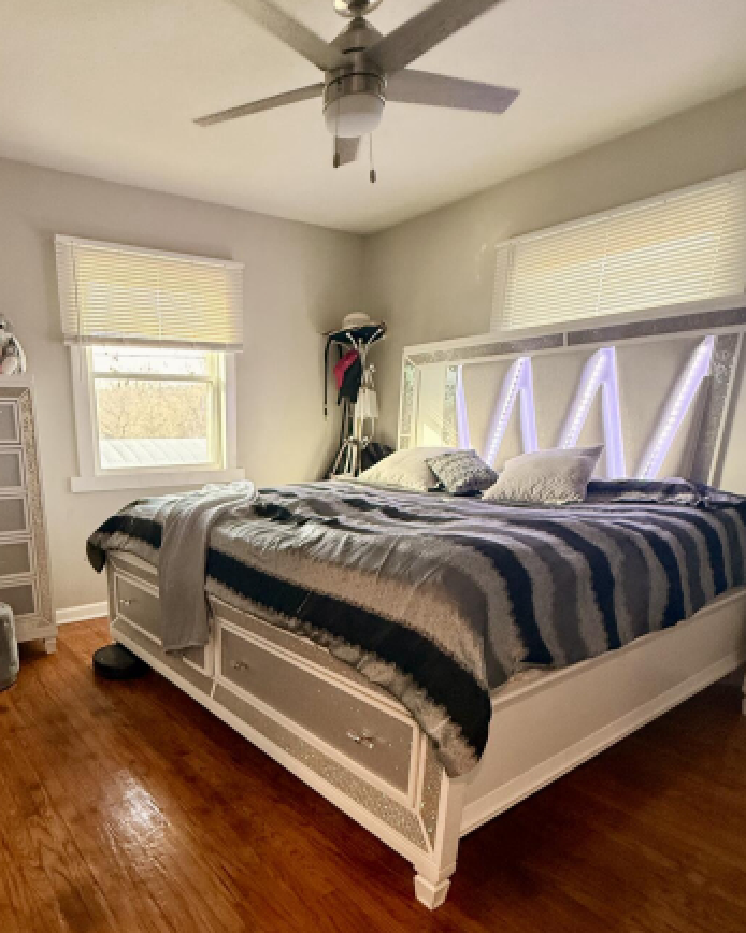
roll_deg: +1.3
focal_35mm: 21
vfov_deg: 75.9
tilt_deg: -15.2
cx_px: 219
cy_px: 597
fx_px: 580
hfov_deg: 63.0
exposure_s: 1/81
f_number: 2.2
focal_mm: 2.22
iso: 320
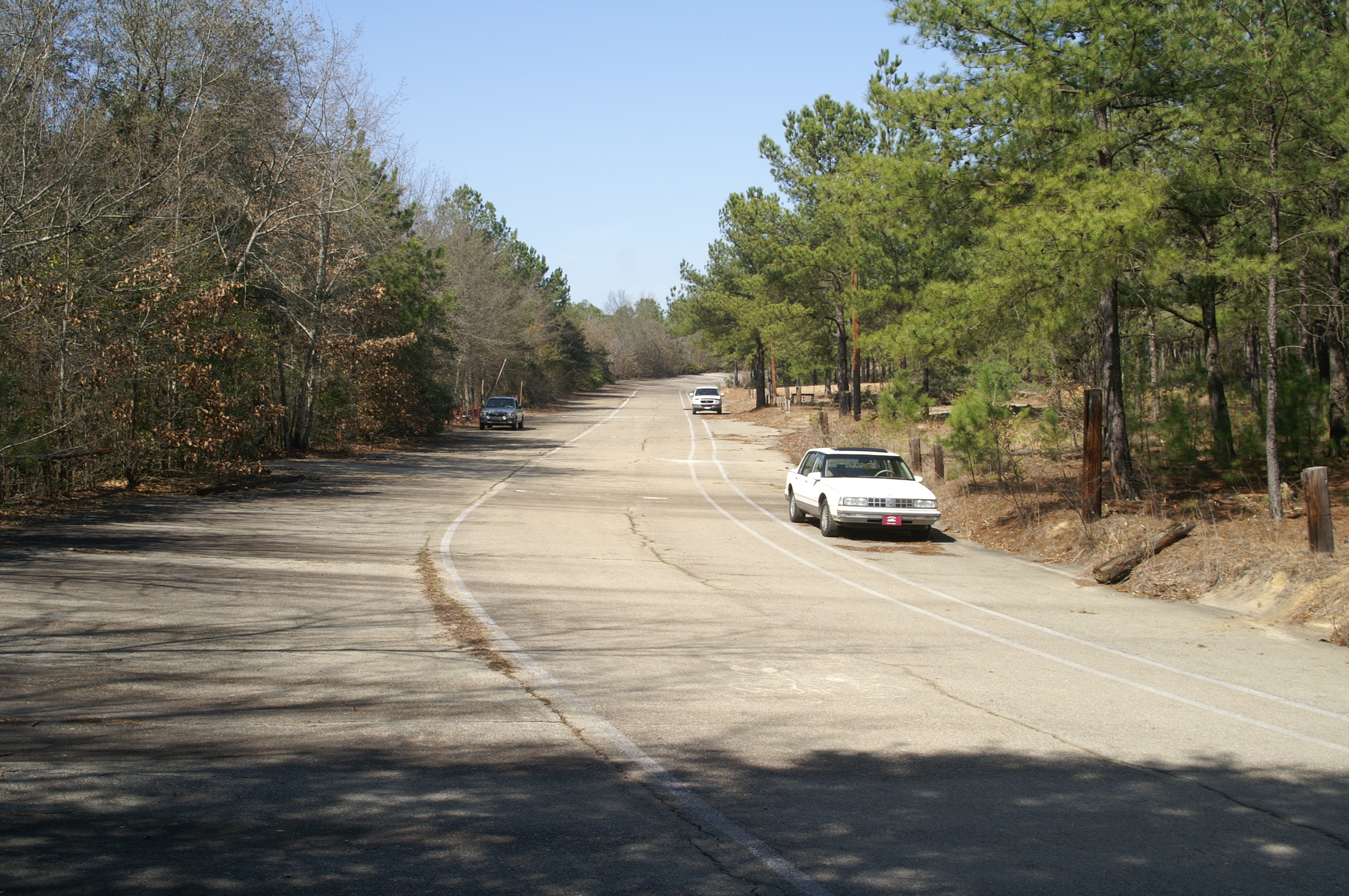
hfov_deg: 46.4
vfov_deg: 31.8
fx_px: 1572
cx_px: 674
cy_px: 448
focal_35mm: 42
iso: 100
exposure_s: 1/100
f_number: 11
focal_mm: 28
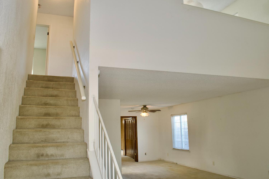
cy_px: 90
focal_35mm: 27
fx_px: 202
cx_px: 134
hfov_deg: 67.4
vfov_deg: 47.9
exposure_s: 1/13
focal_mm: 18
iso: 400
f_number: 11
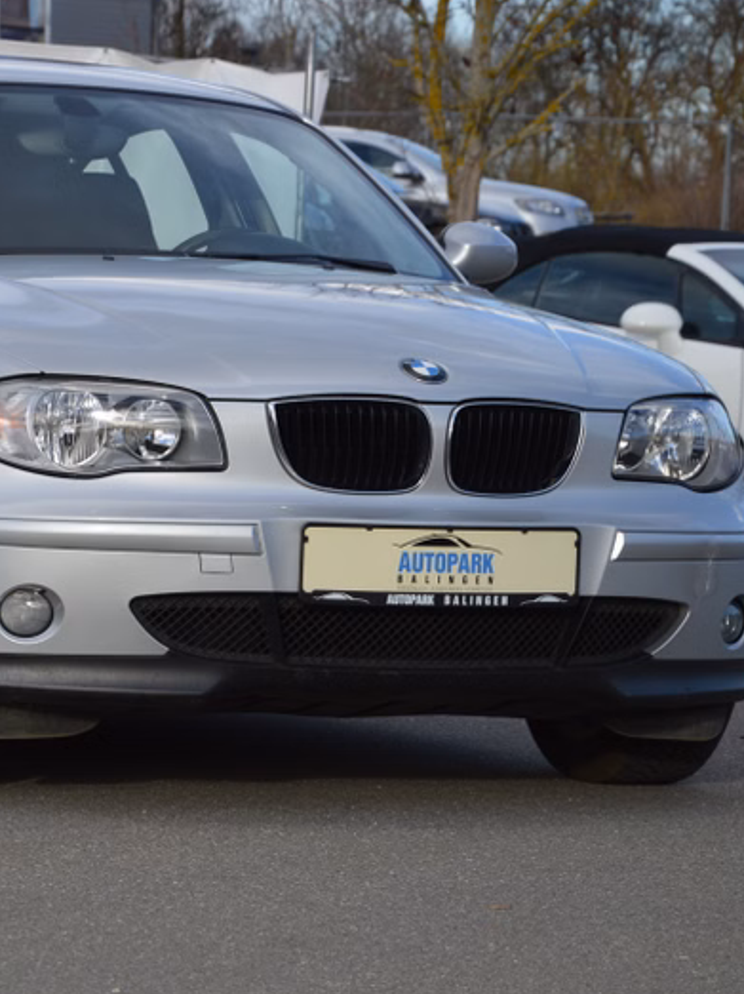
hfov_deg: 8.9
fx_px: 4753
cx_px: 84
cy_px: 493
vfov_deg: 11.9
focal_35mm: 166
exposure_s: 1/200
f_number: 7.1
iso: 100
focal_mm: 75
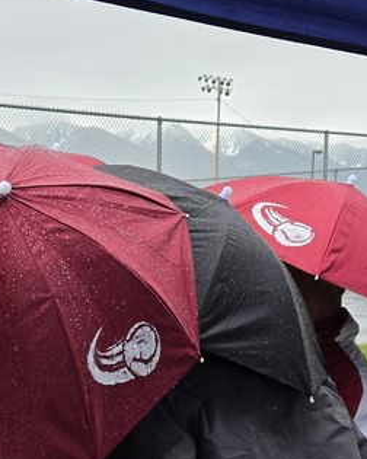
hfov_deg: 20.8
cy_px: 386
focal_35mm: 73
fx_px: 991
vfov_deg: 25.5
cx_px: 93
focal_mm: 5.4
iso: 80
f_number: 1.8
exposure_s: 1/508
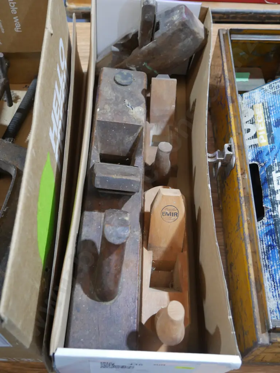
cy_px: 186
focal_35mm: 38
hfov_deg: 37.8
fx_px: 409
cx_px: 140
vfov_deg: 49.0
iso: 800
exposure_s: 1/60
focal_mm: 19
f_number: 4.1
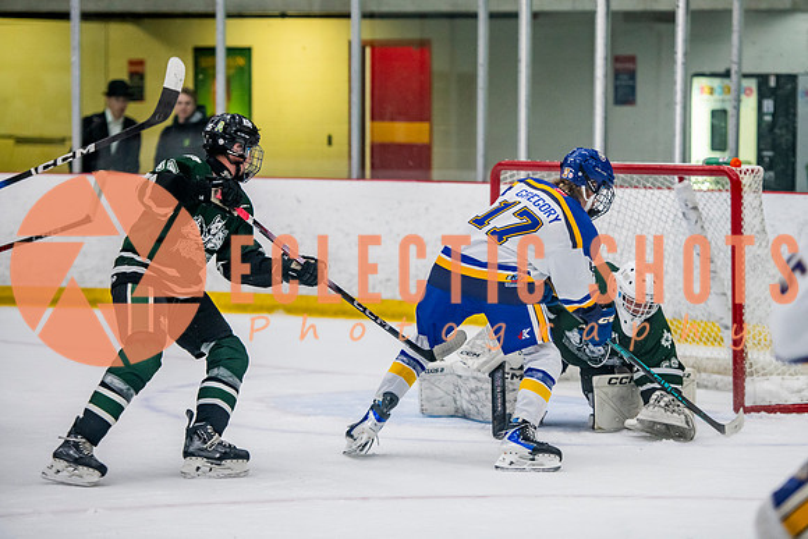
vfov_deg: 9.1
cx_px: 485
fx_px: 3404
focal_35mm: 152
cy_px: 224
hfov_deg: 13.5
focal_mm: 125
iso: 2000
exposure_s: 1/640
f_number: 3.2
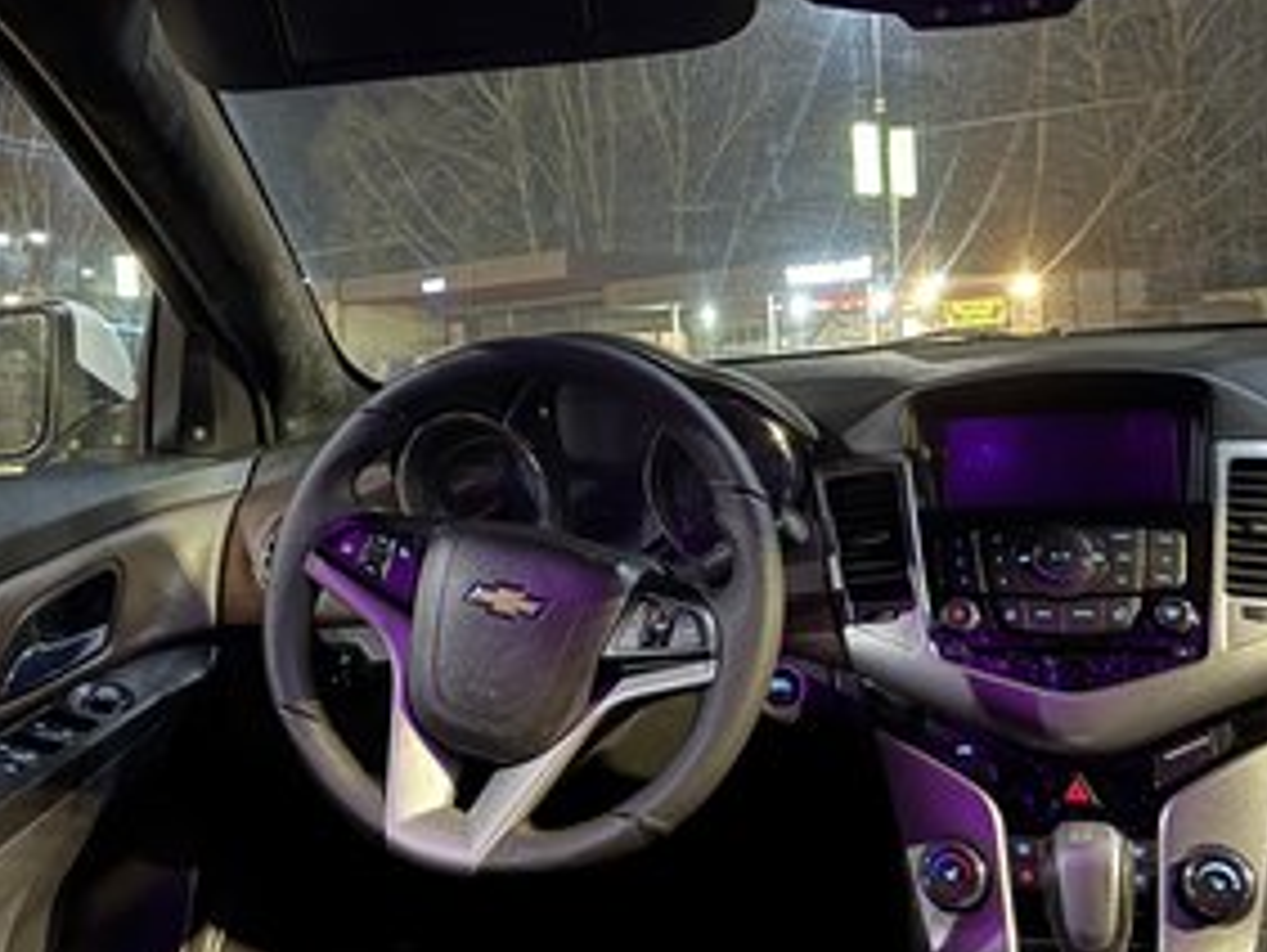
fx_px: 1246
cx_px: 494
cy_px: 364
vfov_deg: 41.6
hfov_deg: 53.5
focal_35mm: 34
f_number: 1.78
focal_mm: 6.76
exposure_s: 1/9
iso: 2500
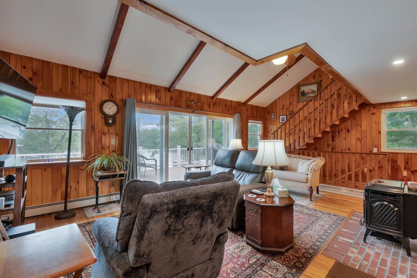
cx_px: 208
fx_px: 185
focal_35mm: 16
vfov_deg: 73.8
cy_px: 139
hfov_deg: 96.7
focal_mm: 16
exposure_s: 1/750
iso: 800
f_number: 8
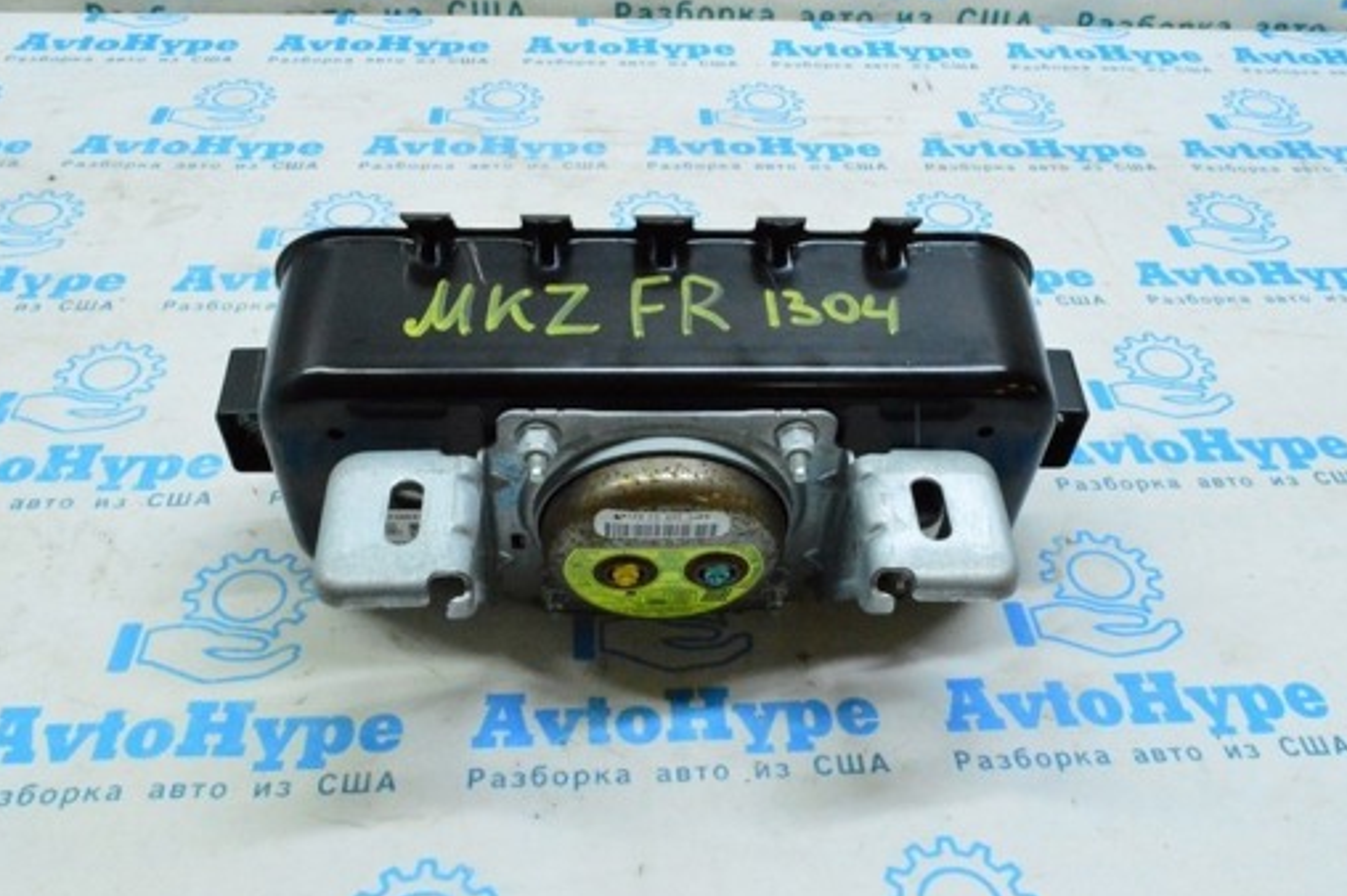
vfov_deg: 38.7
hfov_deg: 55.8
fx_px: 1271
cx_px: 668
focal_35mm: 34
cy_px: 370
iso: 6400
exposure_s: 1/30
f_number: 22
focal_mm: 18
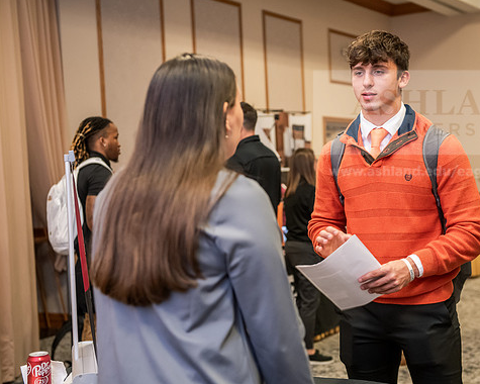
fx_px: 895
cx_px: 283
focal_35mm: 63
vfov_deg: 24.2
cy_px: 193
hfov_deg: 30.0
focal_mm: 55
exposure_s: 1/160
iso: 2500
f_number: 3.2
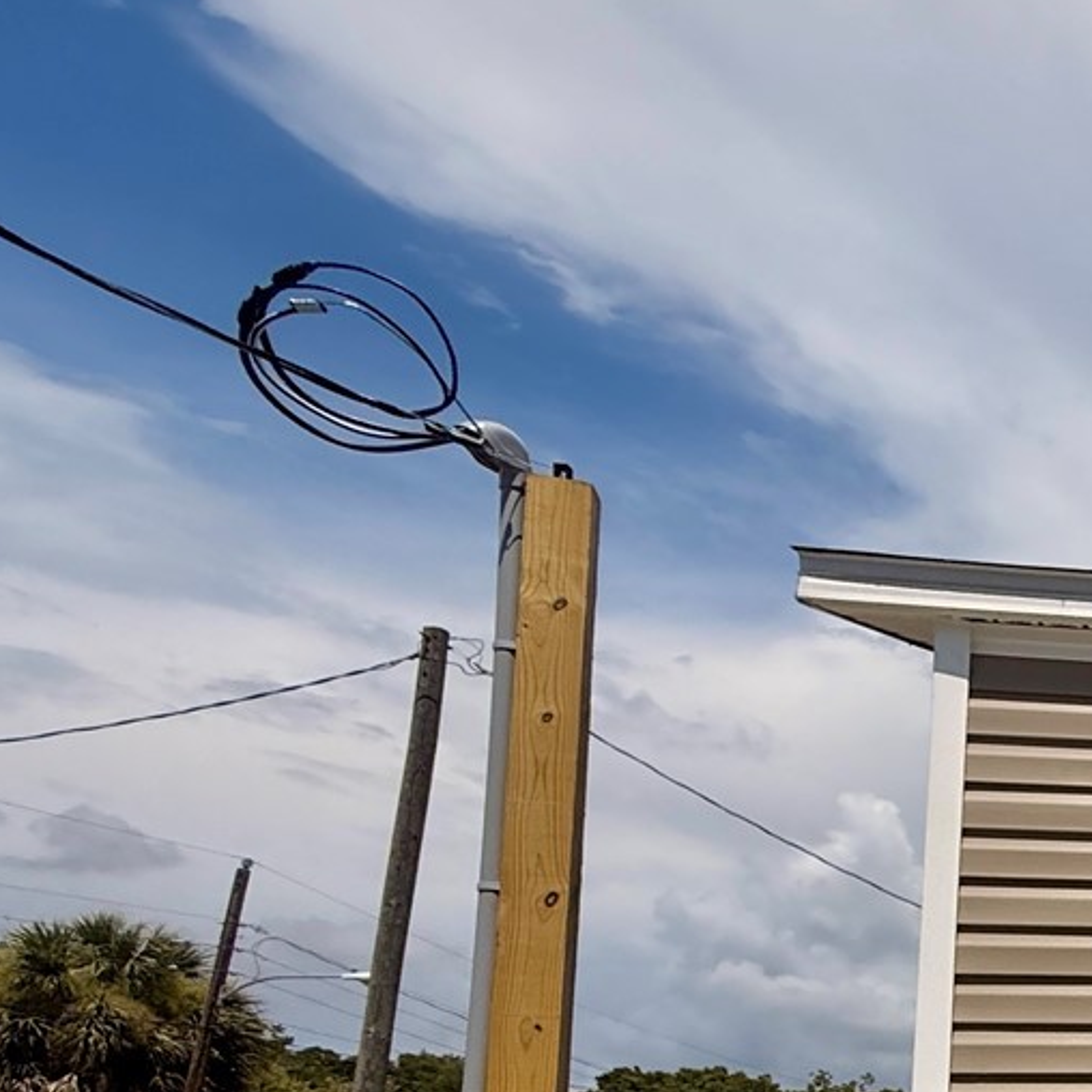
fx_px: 1392
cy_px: 1025
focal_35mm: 39
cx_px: 1675
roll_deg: +1.0
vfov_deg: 39.1
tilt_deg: +7.5
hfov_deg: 27.6
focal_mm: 2.22
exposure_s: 1/4762
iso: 50
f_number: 2.2
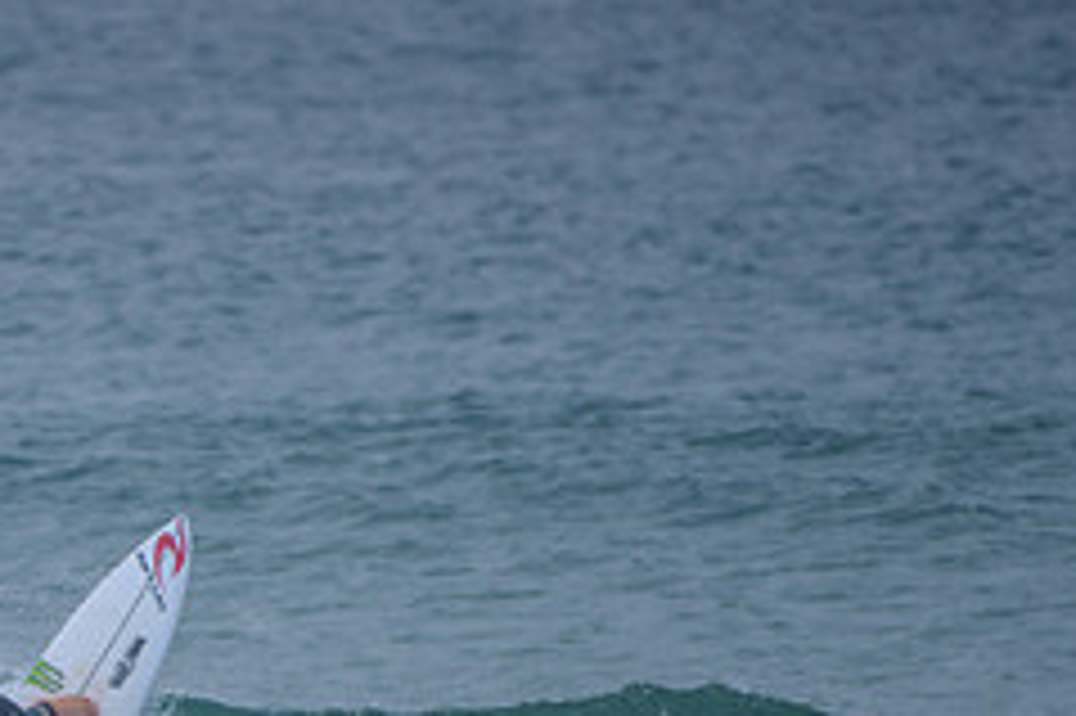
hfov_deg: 1.7
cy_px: 759
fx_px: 36289
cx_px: -9
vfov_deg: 1.1
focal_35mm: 1215
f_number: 5.6
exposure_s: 1/800
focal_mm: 500
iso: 140
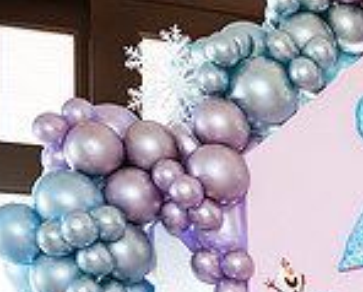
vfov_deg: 15.7
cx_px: 650
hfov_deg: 17.6
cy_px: 470
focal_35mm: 88
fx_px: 947
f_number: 3.5
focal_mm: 24
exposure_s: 1/400
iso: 800
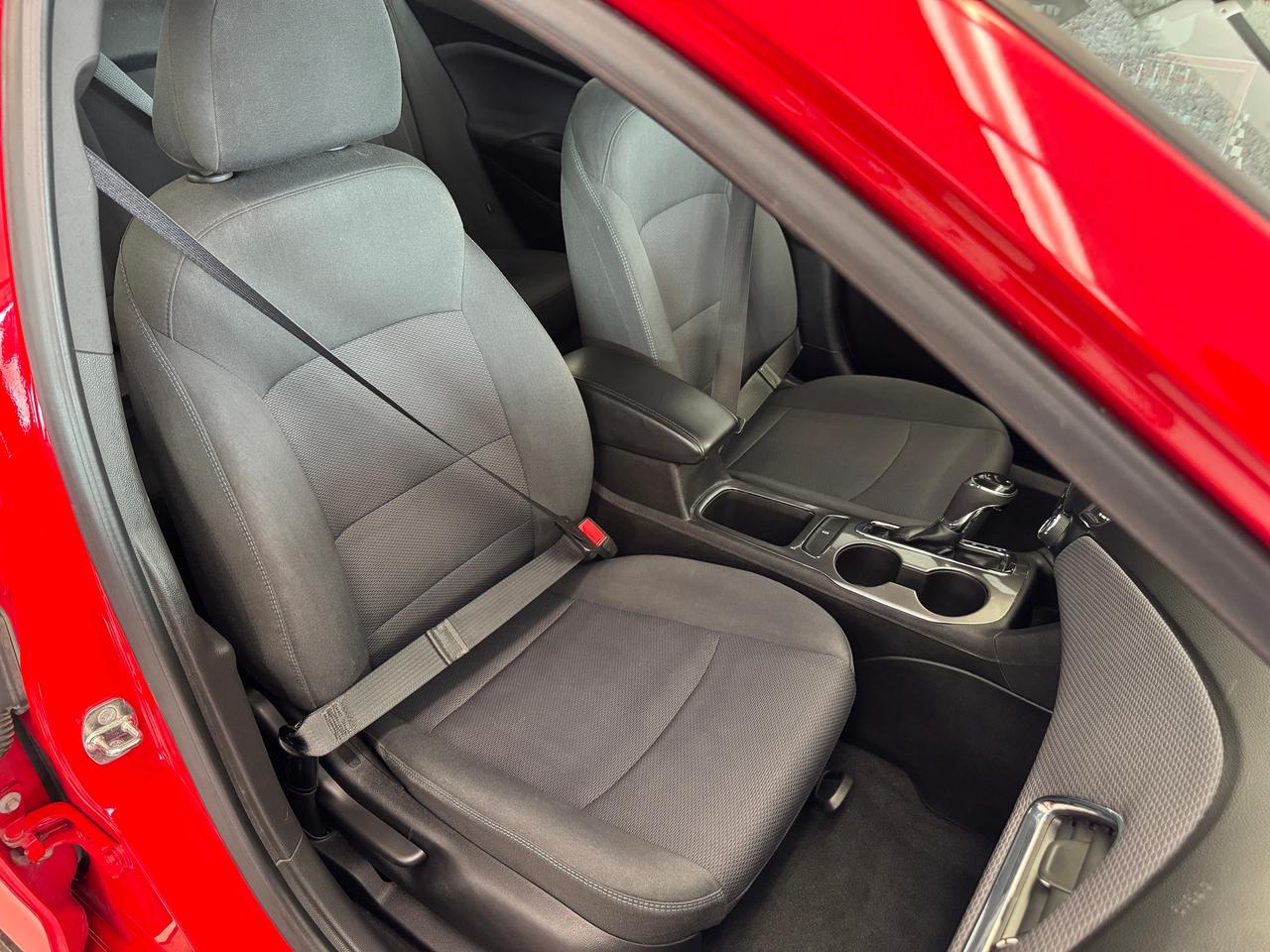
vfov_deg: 56.8
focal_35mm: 24
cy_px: 476
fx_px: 881
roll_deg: -4.2
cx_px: 635
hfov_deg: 71.6
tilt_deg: -35.0
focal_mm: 6.76
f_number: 1.78
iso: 500
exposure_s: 1/60
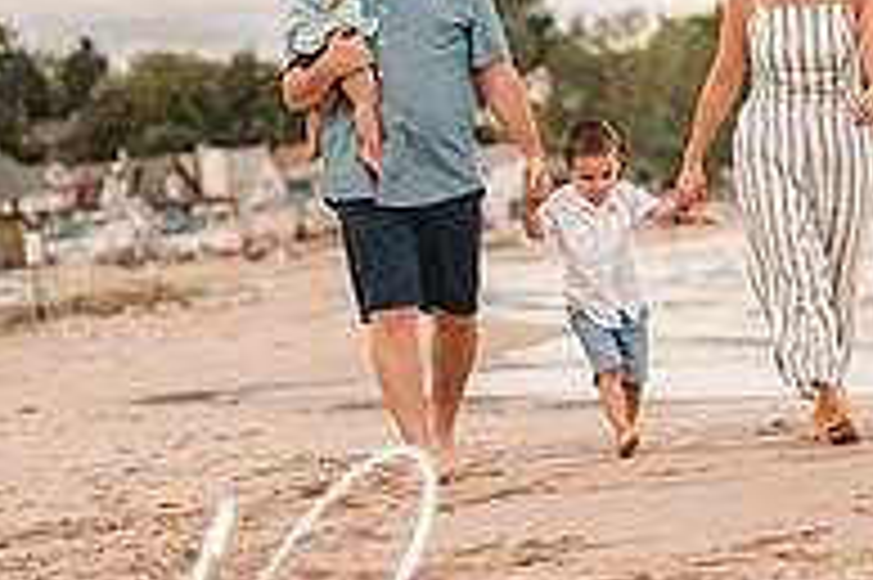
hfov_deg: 12.1
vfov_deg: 8.1
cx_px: 595
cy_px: 293
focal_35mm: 170
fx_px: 4119
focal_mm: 50
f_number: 1.6
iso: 100
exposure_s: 1/2000
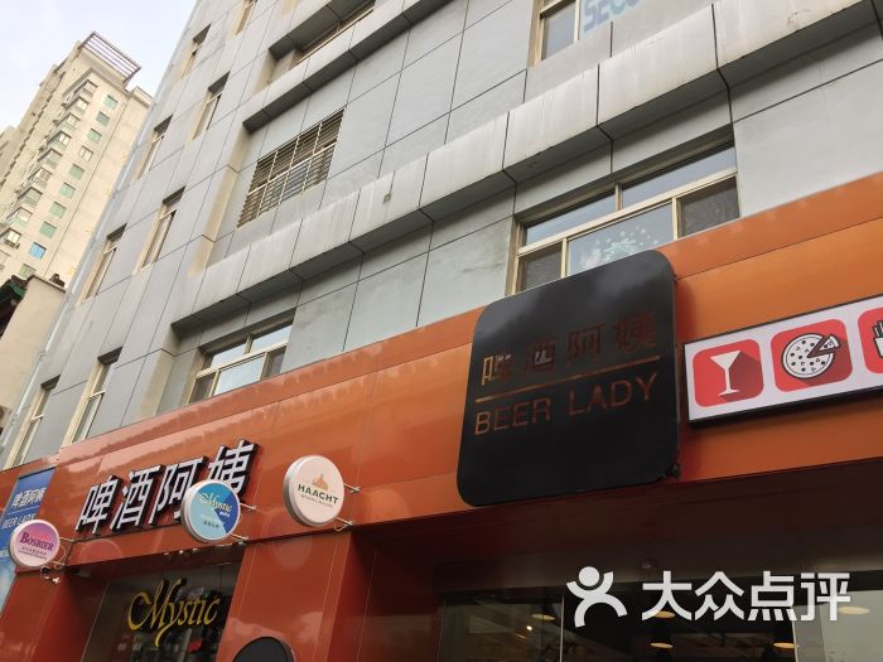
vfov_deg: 48.2
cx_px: 442
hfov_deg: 61.7
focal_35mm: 29
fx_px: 740
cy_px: 331
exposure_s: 1/100
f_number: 2.2
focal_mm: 4.15
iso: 50
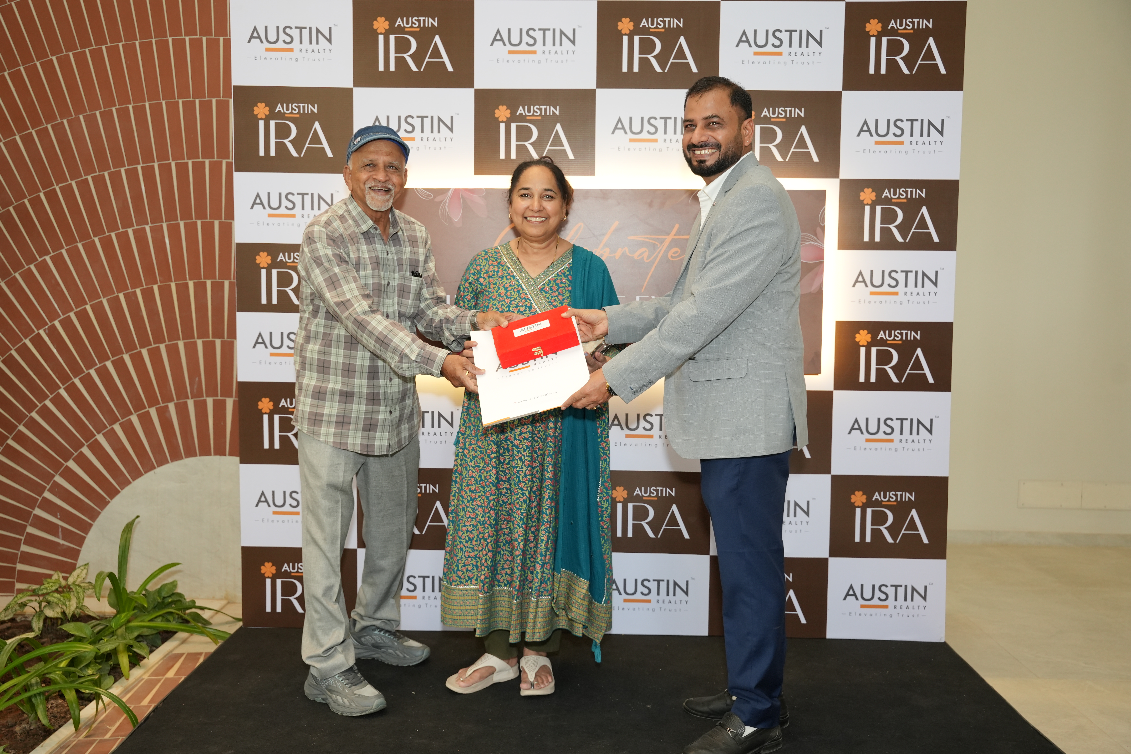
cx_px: 566
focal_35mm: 34
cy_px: 377
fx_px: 1056
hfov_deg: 56.4
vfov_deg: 39.3
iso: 1250
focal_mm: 33.6
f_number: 4.5
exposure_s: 1/160
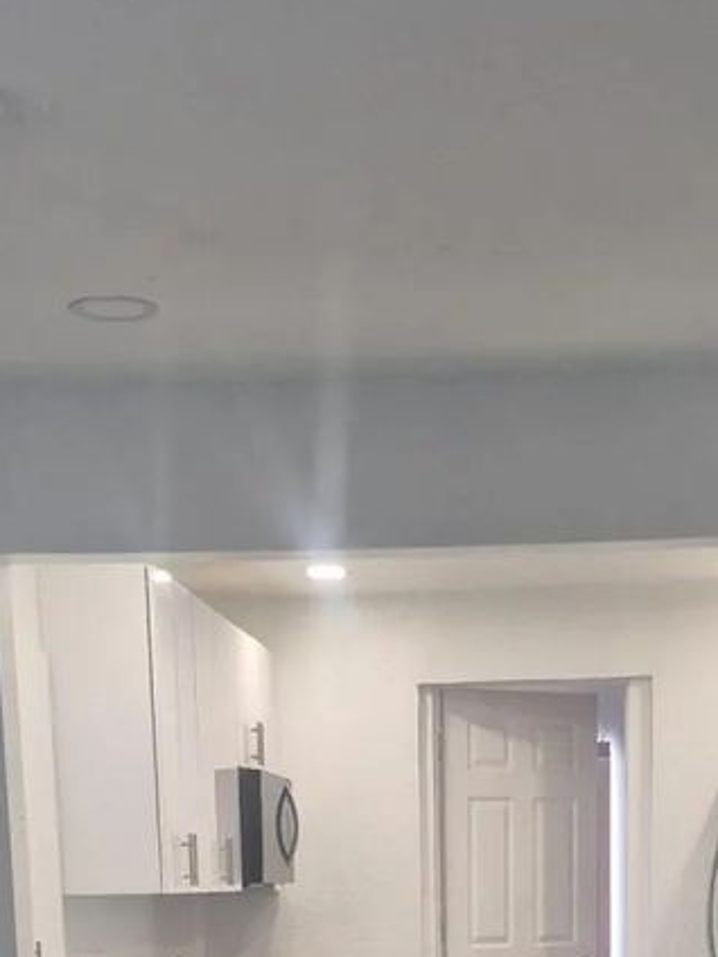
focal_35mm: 74
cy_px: 1290
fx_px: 2047
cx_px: 467
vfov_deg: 23.0
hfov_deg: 19.8
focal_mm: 5.4
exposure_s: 1/180
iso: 160
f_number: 1.8
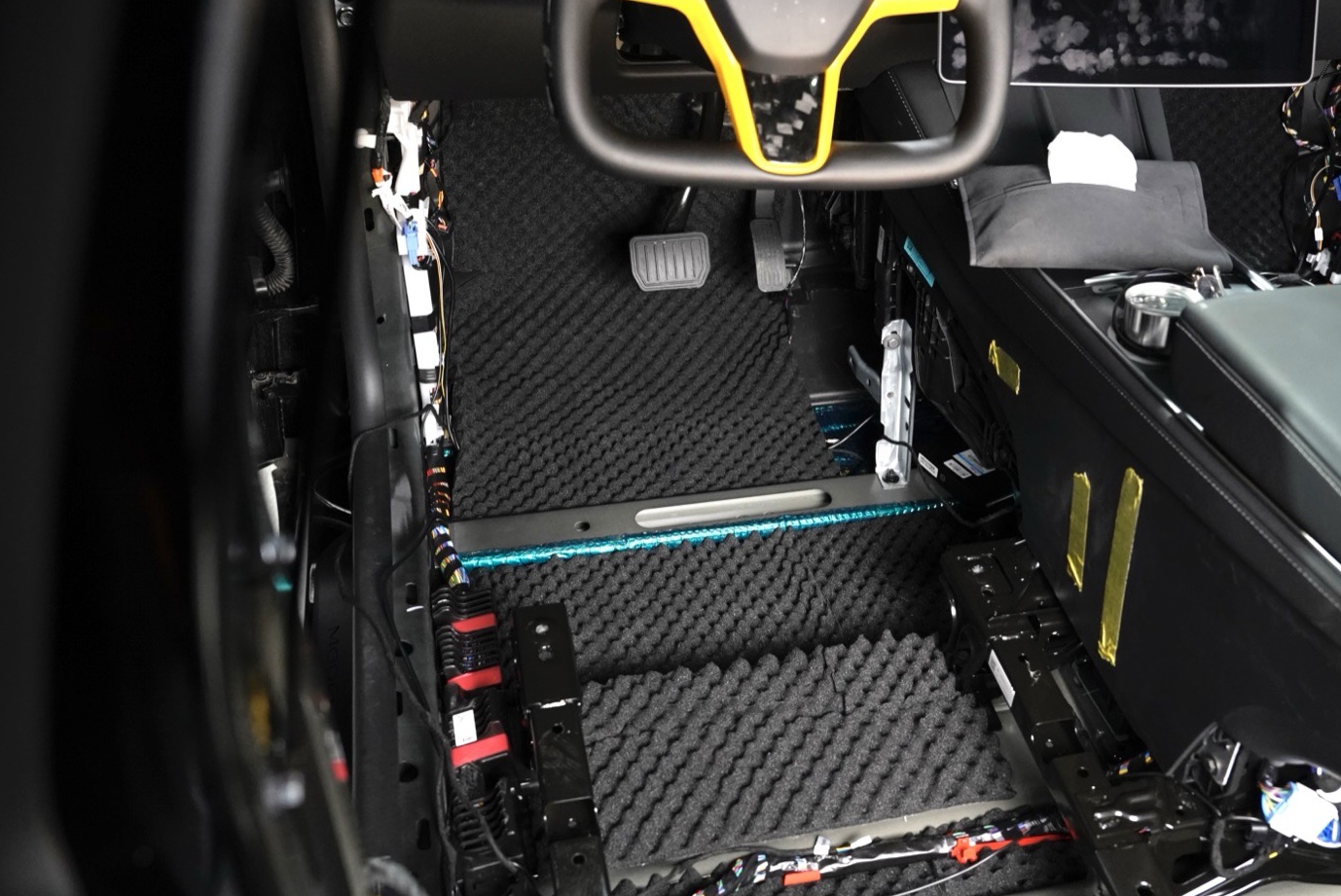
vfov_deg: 36.9
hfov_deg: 53.0
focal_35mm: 36
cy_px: 382
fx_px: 1342
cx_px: 736
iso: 5000
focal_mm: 31
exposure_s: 1/80
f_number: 4.5
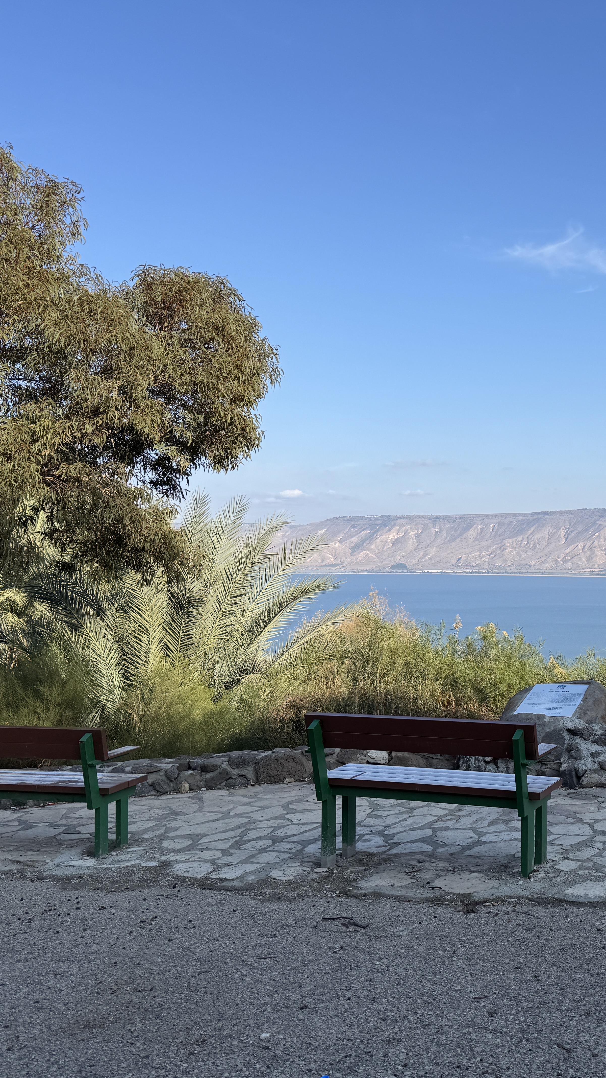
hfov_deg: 32.3
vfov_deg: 56.6
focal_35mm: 35
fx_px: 1000
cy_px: 539
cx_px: 531
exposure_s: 1/4049
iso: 80
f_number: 1.78
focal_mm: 6.76
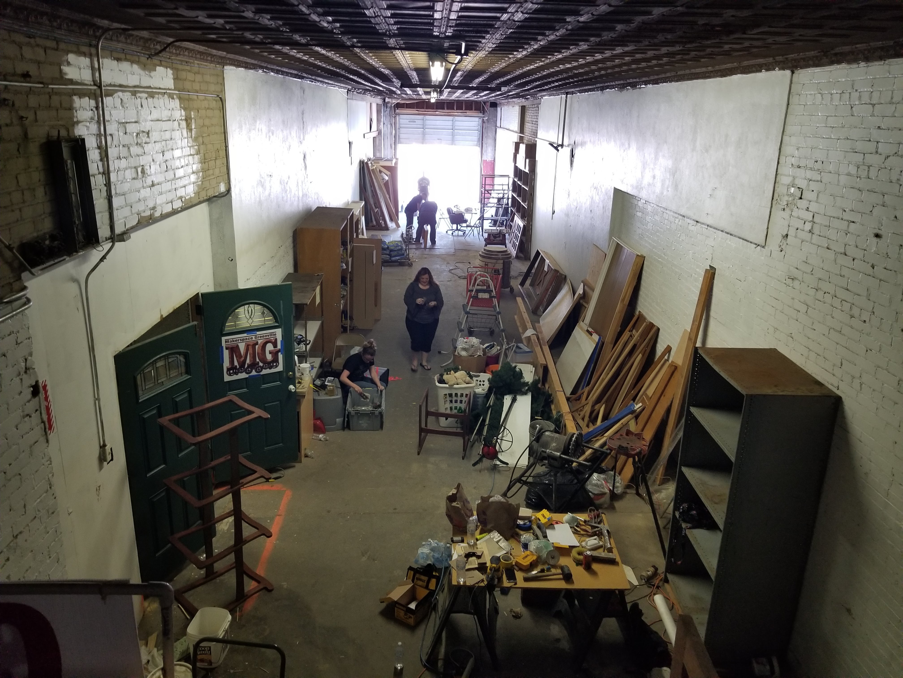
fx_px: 678
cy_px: 339
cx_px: 452
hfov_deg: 67.3
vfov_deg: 53.1
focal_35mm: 26
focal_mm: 4.3
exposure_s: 1/30
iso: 200
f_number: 1.7
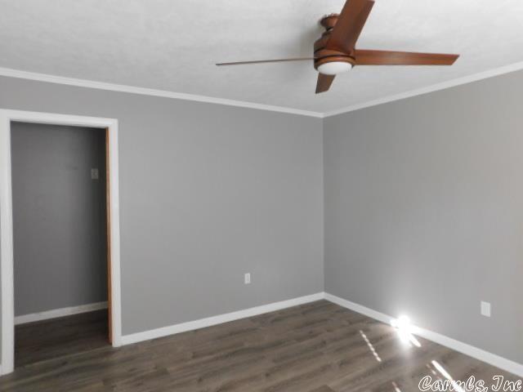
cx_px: 262
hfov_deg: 73.9
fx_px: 347
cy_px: 196
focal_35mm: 23
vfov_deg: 58.9
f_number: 3
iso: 280
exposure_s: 1/30
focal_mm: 4
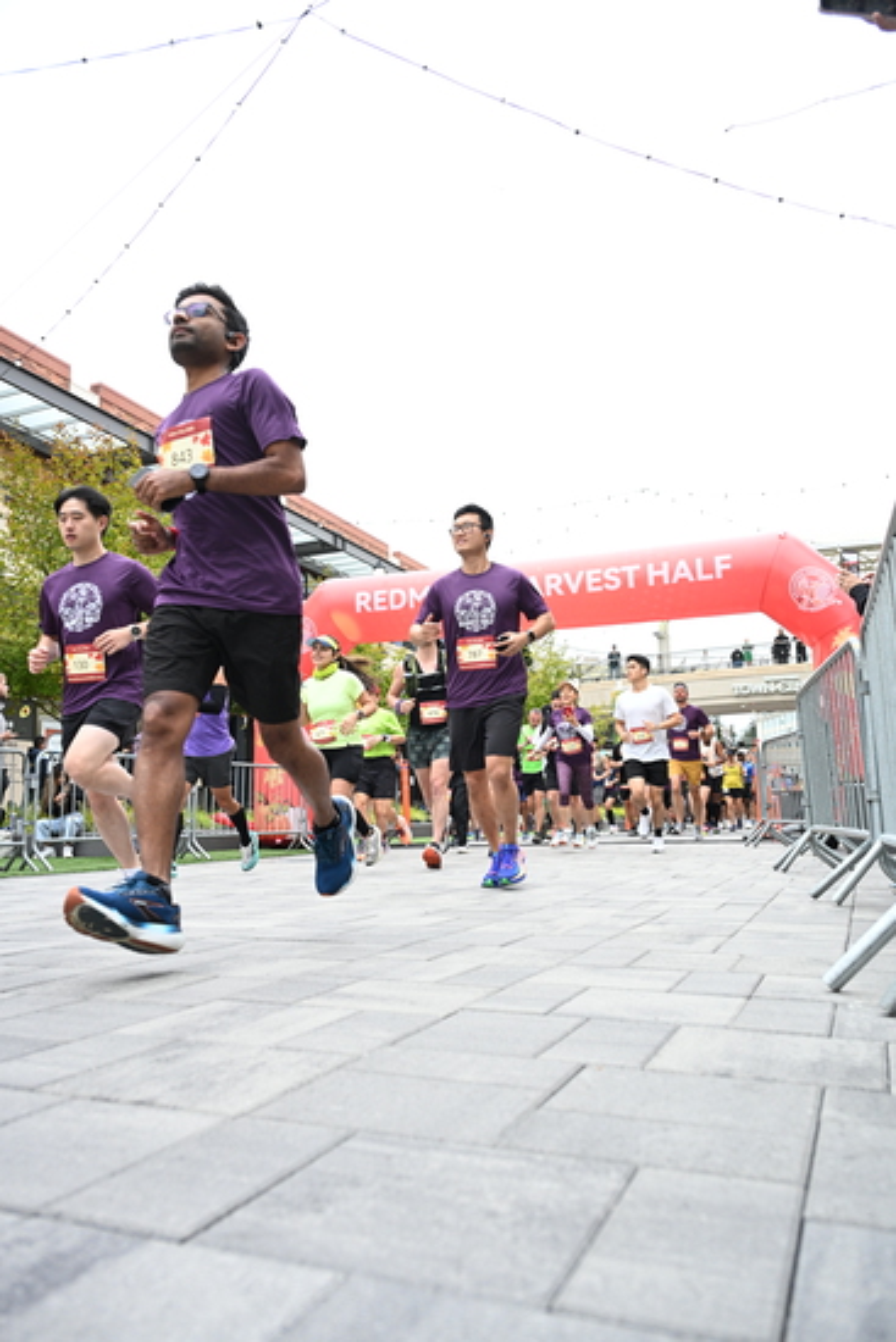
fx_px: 1007
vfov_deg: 67.4
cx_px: 448
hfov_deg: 48.0
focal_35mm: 27
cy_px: 671
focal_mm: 27
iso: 2000
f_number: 4
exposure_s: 1/640
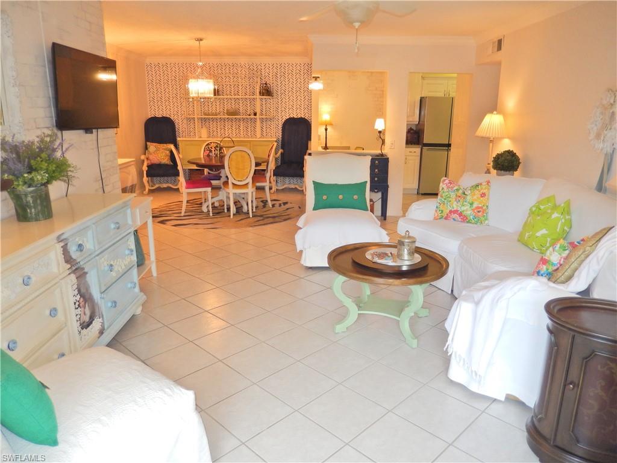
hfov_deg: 69.4
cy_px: 232
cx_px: 308
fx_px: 446
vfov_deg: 54.9
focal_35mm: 25
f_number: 3.4
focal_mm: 4.5
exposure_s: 1/30
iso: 160
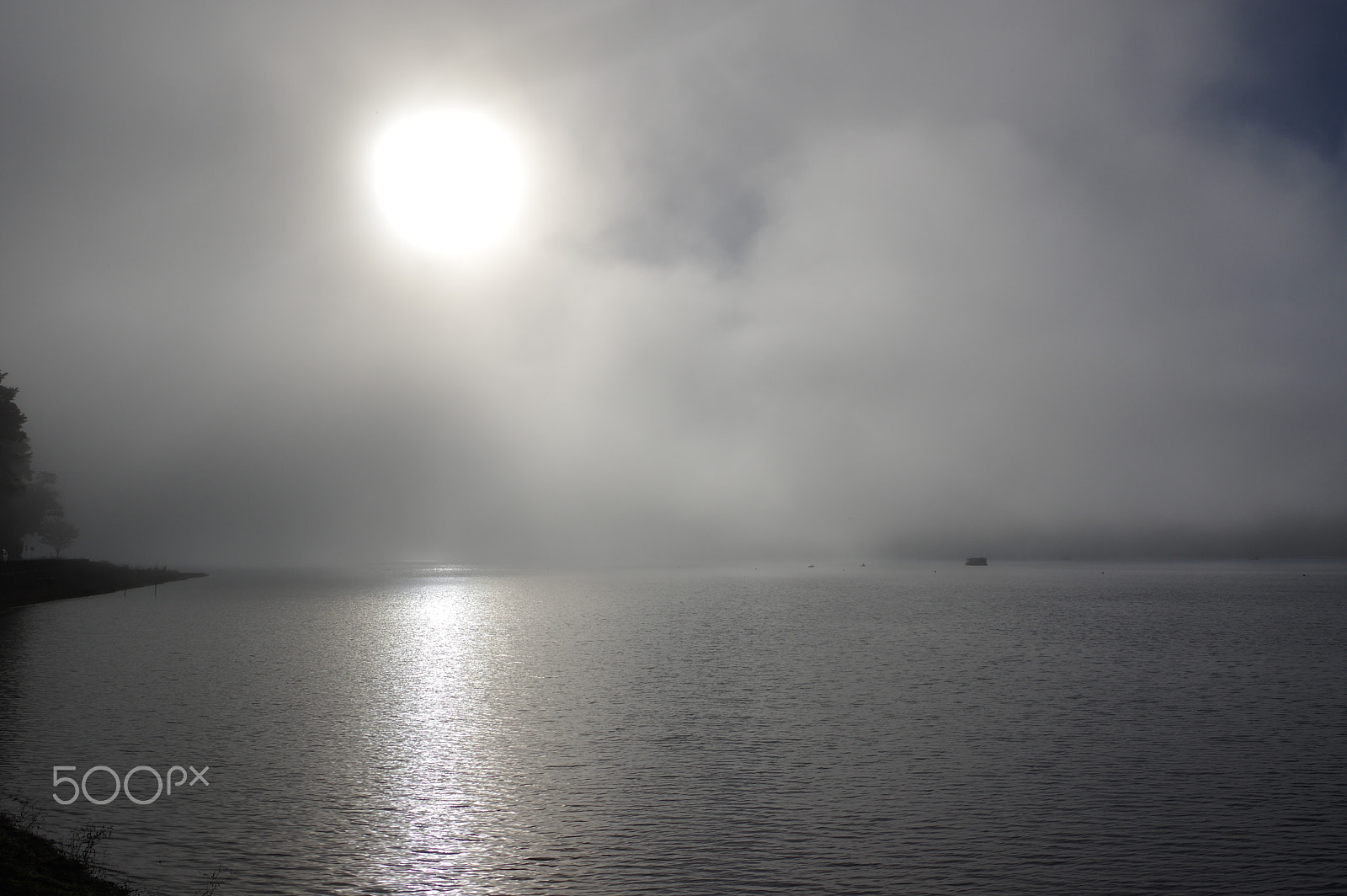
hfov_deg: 53.2
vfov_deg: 36.8
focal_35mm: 36
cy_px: 448
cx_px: 674
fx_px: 1346
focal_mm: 24.38
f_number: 11
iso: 100
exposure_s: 1/1250
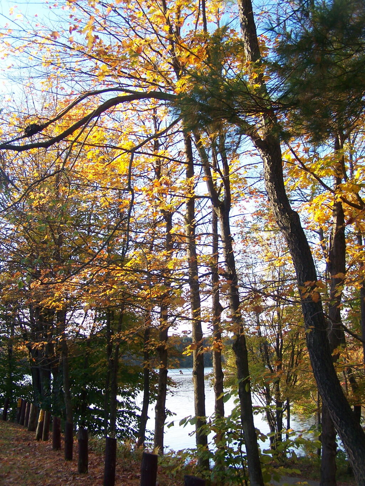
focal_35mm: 40
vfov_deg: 46.8
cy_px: 243
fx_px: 562
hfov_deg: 36.0
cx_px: 182
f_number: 2.8
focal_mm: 6.7
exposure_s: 1/250
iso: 80
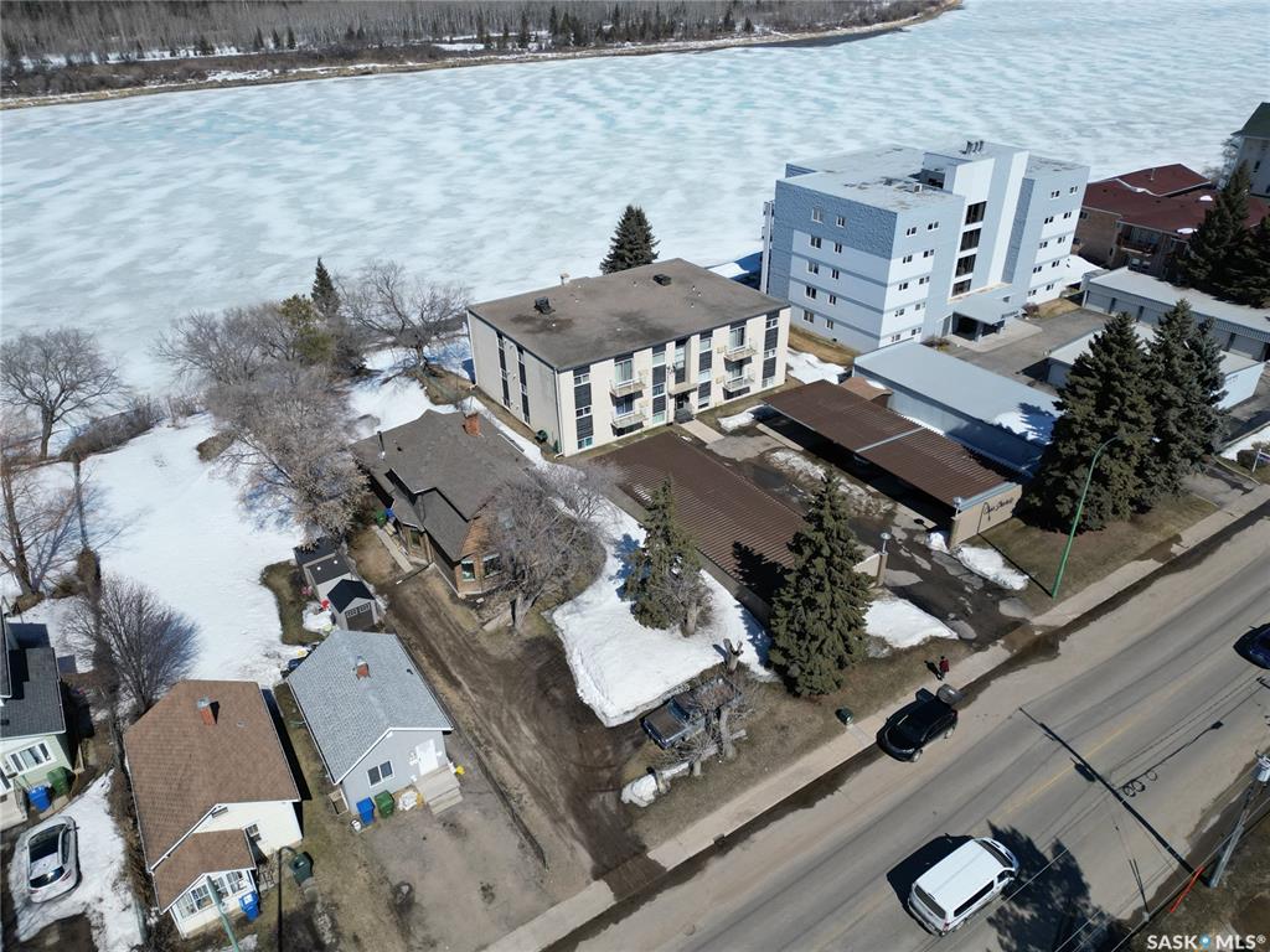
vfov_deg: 56.8
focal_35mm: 24
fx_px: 881
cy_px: 476
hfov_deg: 71.6
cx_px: 635
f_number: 1.7
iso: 130
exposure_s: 1/6000
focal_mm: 6.72
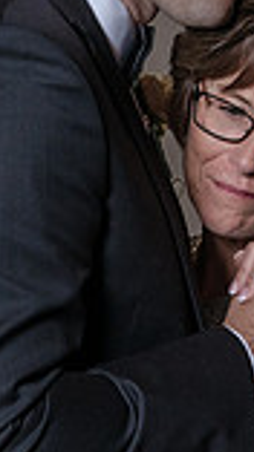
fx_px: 4718
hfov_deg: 3.1
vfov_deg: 5.5
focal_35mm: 393
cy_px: 240
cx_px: 192
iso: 2000
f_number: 5.6
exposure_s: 1/100
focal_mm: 85
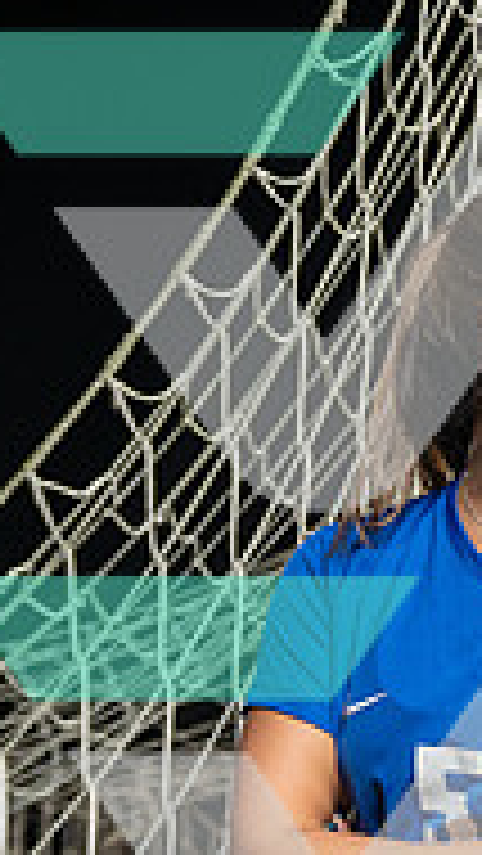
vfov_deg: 16.8
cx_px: 1095
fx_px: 2838
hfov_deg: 8.9
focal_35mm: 125
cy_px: 817
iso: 640
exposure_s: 1/125
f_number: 4
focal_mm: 39
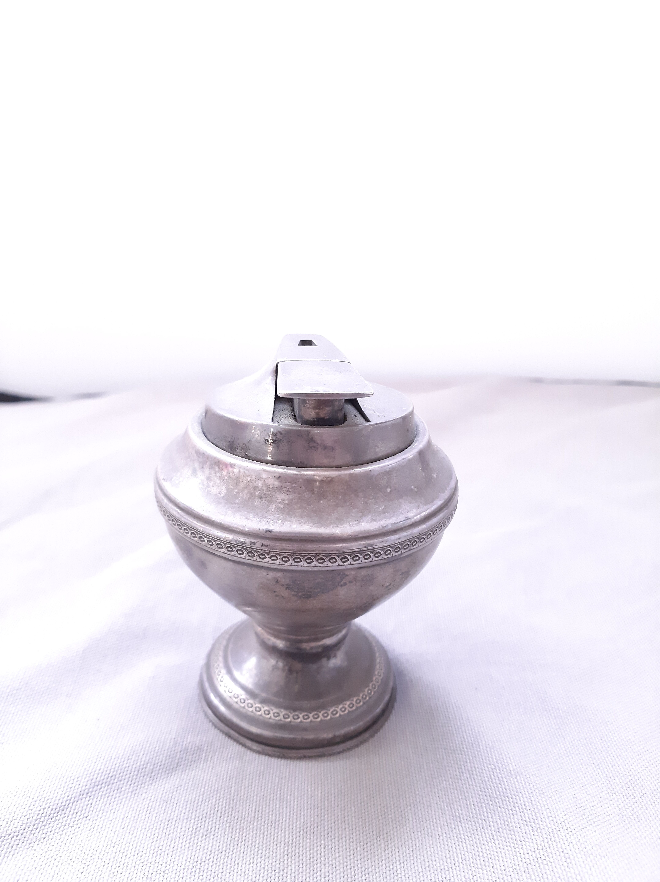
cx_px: 330
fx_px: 662
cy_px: 441
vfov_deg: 67.3
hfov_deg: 53.0
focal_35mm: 26
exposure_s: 1/100
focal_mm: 3.93
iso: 200
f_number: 1.7
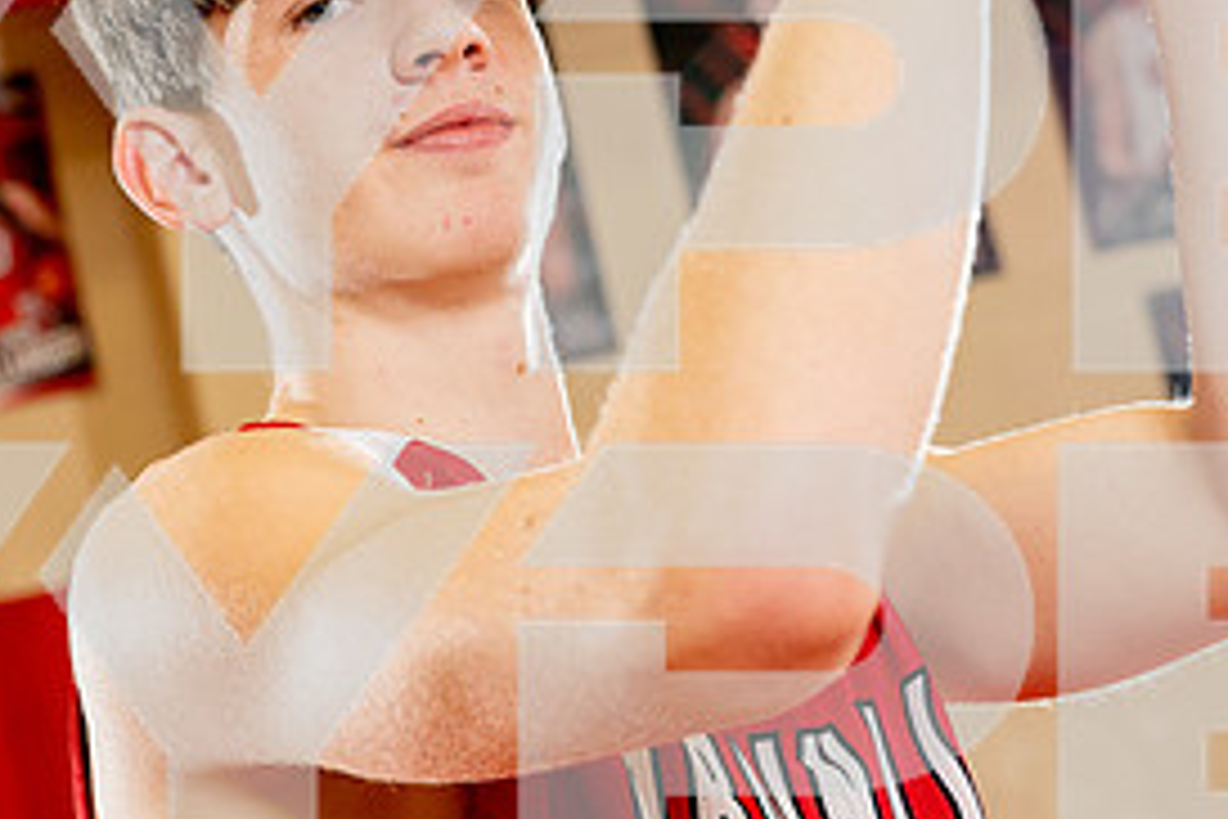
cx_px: 445
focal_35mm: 104
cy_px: 137
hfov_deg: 19.6
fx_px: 3547
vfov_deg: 13.1
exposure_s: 1/250
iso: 500
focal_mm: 49
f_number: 4.5
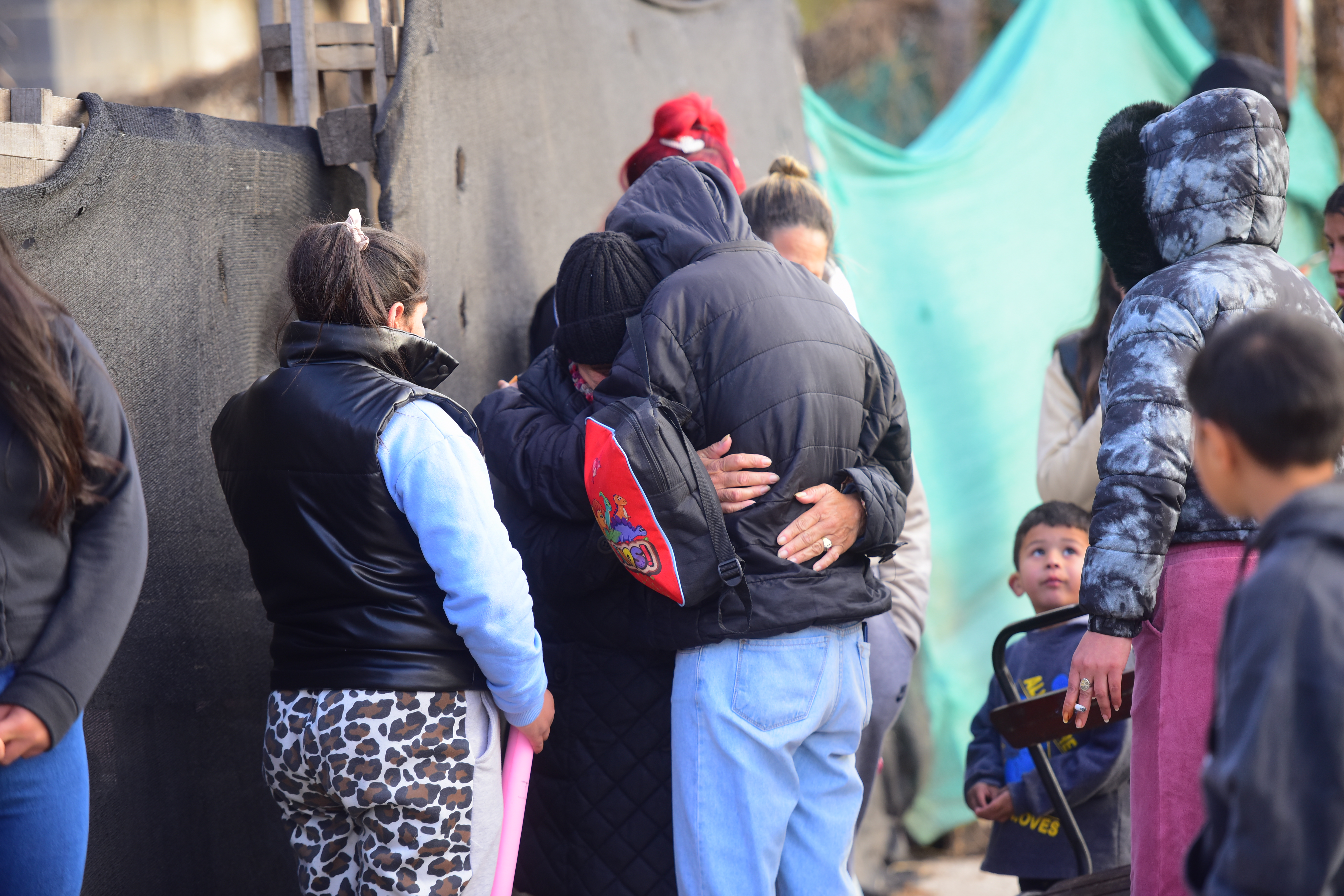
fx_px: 6160
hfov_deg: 12.5
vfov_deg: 8.3
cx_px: 672
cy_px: 448
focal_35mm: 165
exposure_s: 1/400
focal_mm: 165
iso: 500
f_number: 2.8
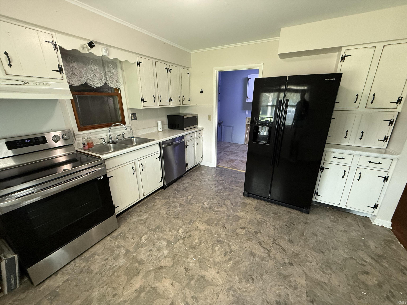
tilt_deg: -17.8
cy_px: 152
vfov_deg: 85.7
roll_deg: +0.4
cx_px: 204
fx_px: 165
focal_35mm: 14
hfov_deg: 102.1
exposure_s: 1/60
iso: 320
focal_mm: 2.22
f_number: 2.2
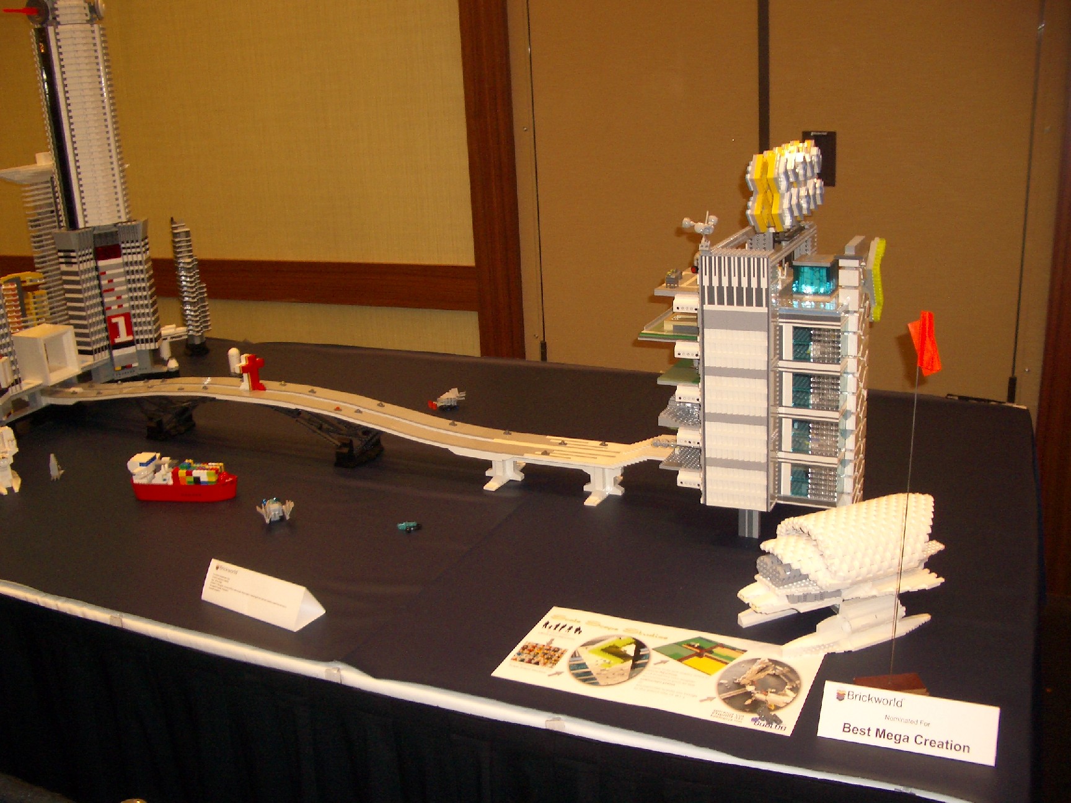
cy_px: 402
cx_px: 536
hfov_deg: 52.6
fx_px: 1083
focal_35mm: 35
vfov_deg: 40.7
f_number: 2.6
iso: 100
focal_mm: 5.8
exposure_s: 1/60
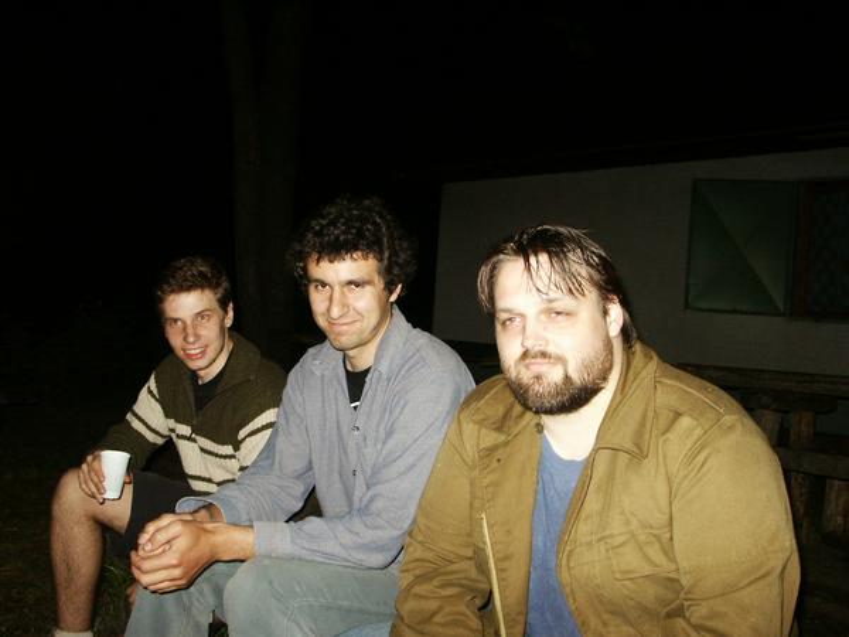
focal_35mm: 35
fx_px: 858
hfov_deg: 52.6
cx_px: 424
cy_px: 318
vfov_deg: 40.7
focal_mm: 7.21
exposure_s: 1/45
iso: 200
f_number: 3
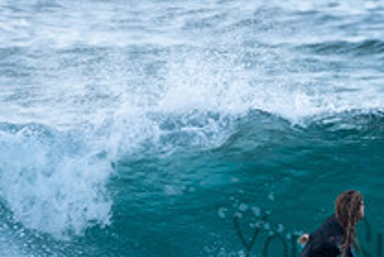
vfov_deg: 0.7
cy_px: 226
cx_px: 423
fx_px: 22329
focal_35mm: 2092
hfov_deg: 1.0
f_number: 5.6
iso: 320
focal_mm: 500
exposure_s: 1/250
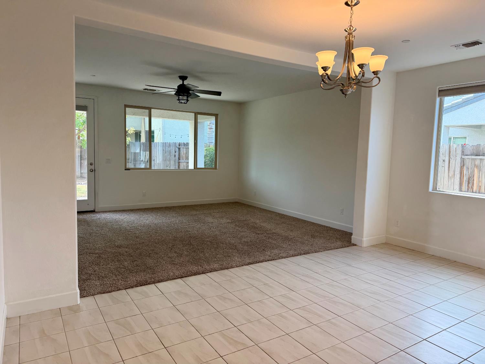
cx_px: 242
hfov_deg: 71.6
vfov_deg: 56.8
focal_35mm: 24
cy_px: 182
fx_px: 336
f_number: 1.78
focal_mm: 6.76
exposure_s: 1/185
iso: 80
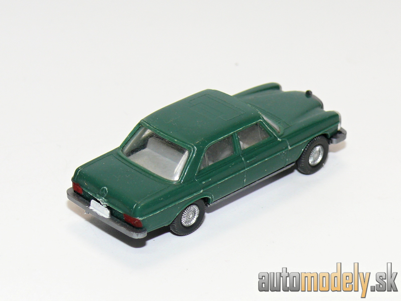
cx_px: 200
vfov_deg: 11.0
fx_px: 1564
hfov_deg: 14.6
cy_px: 150
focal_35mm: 135
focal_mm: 16.1
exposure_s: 1/30
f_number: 4
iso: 100
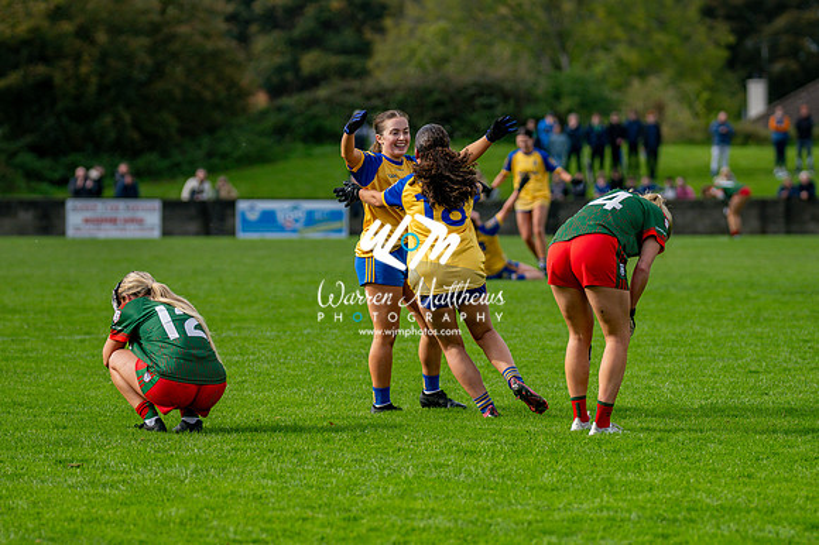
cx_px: 410
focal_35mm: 232
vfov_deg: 5.9
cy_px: 272
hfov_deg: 8.9
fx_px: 5275
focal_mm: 155
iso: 180
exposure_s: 1/2500
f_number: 2.8
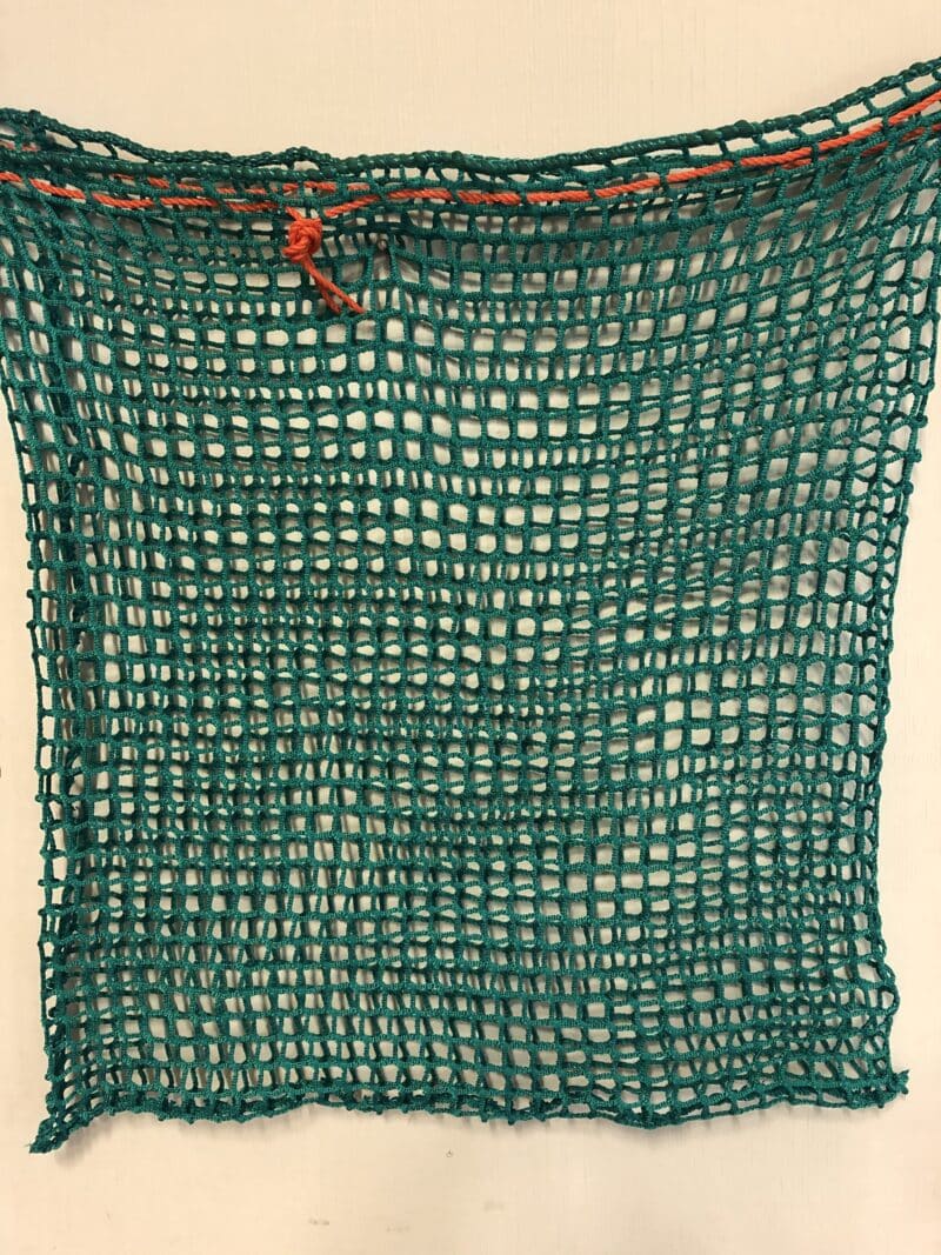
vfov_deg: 63.4
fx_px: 1015
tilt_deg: -8.0
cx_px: 470
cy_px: 628
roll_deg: +1.4
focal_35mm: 28
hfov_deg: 49.7
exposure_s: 1/17
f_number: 1.8
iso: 100
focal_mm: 3.99
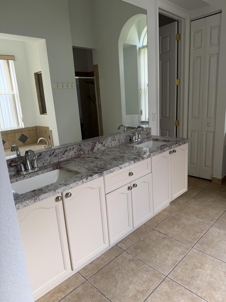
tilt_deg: -14.9
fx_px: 209
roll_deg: +3.7
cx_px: 113
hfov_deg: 56.8
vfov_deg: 71.6
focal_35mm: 24
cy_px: 151
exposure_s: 1/121
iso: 125
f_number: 1.78
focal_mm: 6.76
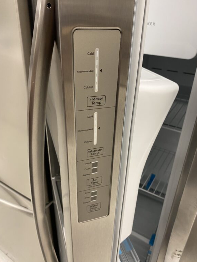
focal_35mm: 27
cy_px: 130
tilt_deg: -27.0
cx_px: 99
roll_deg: -0.1
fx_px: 205
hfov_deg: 51.4
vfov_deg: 65.3
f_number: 1.8
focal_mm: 4.25
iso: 125
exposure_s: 1/44
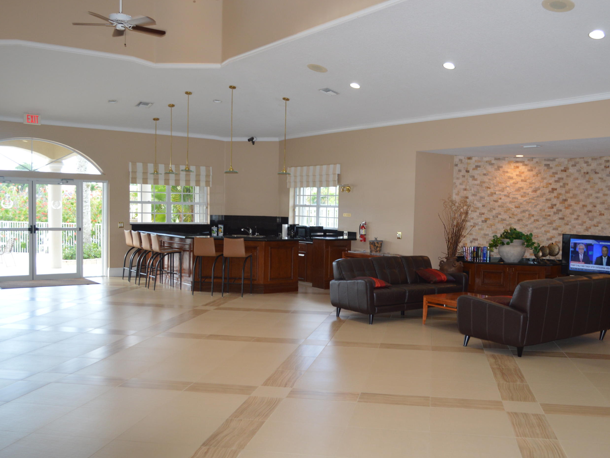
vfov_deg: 40.7
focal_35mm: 35
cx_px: 346
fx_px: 617
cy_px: 244
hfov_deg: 52.5
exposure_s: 1/100
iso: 400
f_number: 4
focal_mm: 20
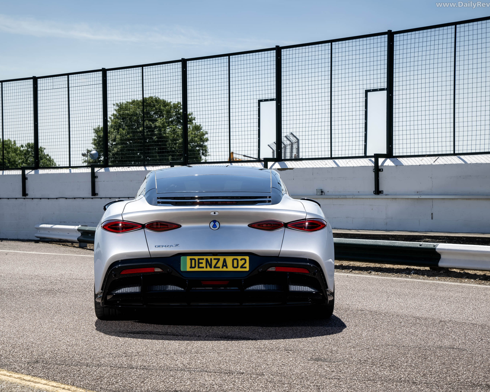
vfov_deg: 19.4
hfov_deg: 24.1
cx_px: 219
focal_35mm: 79
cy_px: 196
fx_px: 1146
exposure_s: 1/200
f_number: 8
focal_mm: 70
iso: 100
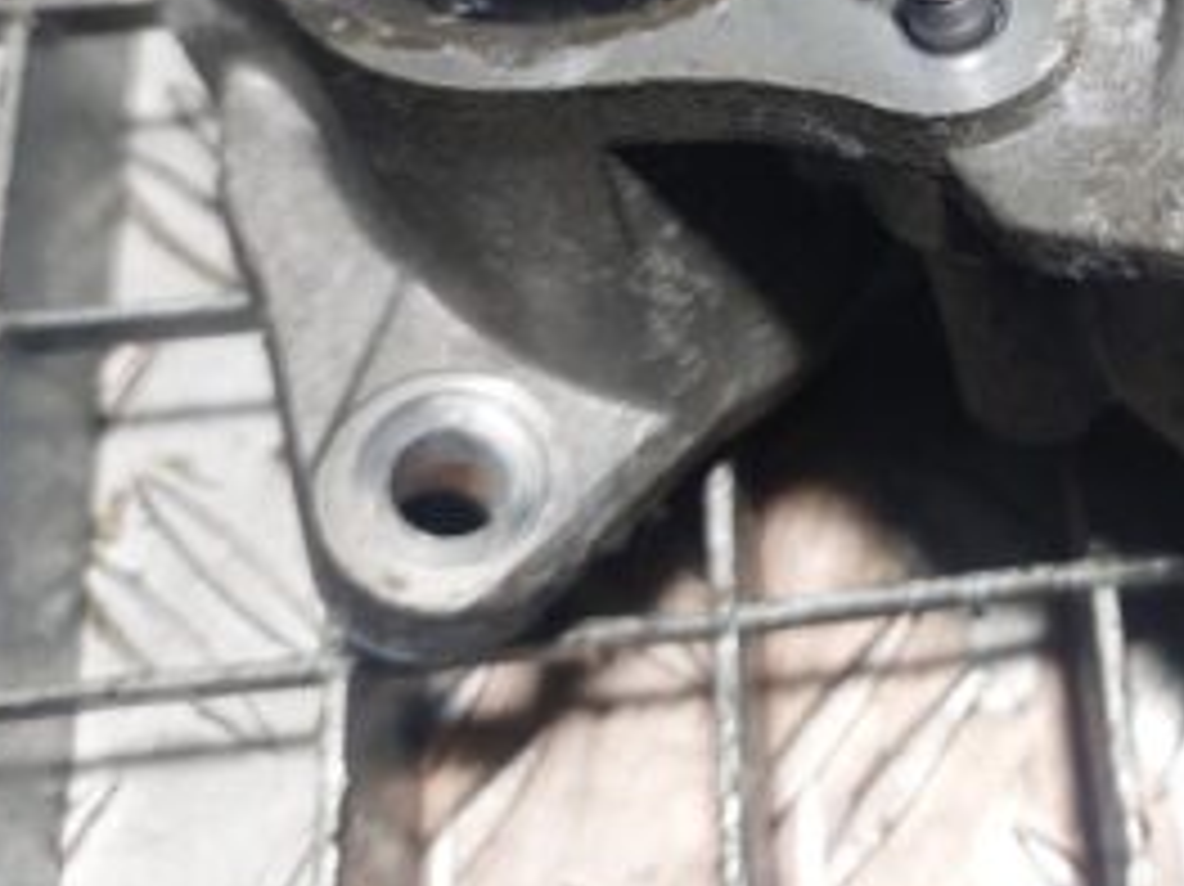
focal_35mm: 57
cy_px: -67
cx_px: 1143
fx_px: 1949
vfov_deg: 24.1
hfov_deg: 31.6
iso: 80
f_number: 1.8
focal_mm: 5.23
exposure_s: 1/100
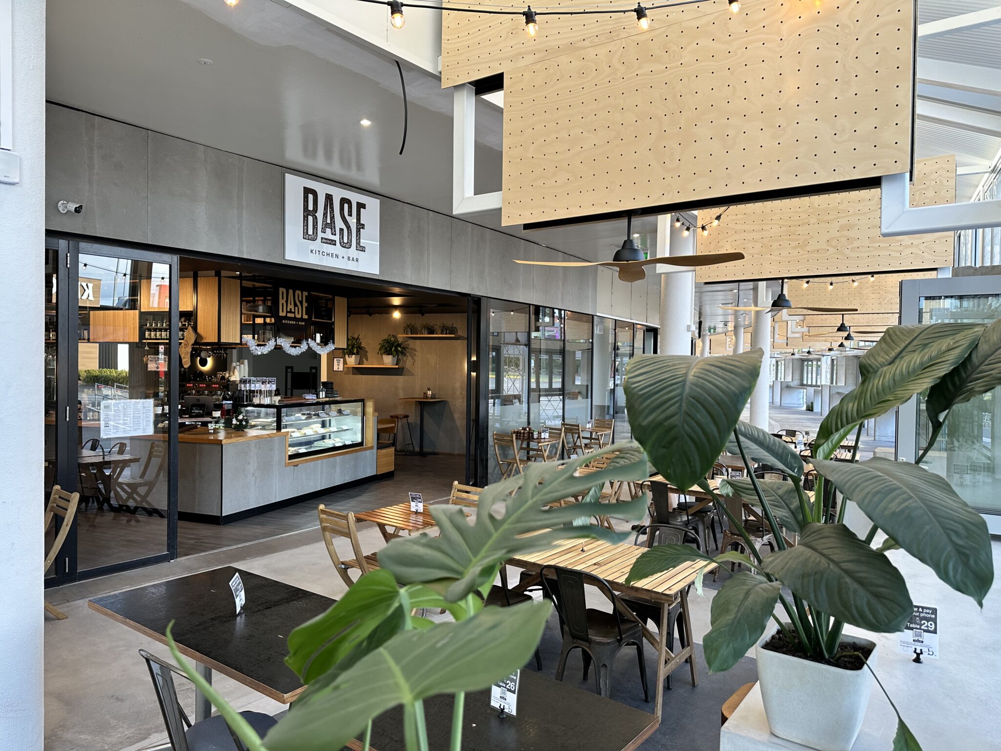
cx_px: 500
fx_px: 694
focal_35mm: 24
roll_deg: -0.5
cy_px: 376
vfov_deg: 56.8
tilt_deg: -0.7
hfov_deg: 71.6
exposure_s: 1/100
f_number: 1.78
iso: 100
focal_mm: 6.86
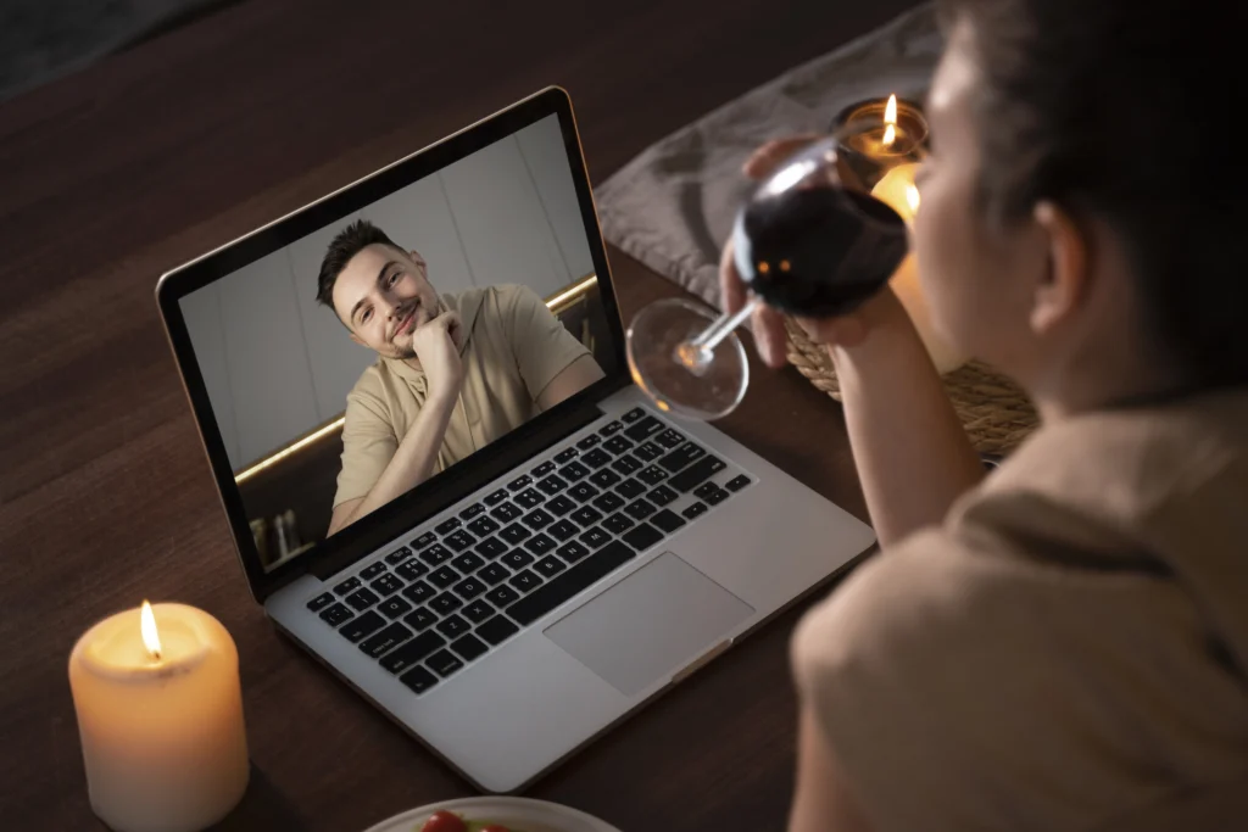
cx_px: 624
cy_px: 416
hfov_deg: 27.0
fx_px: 2600
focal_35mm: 75
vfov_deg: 18.2
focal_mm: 75
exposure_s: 1/100
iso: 500
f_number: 2.8
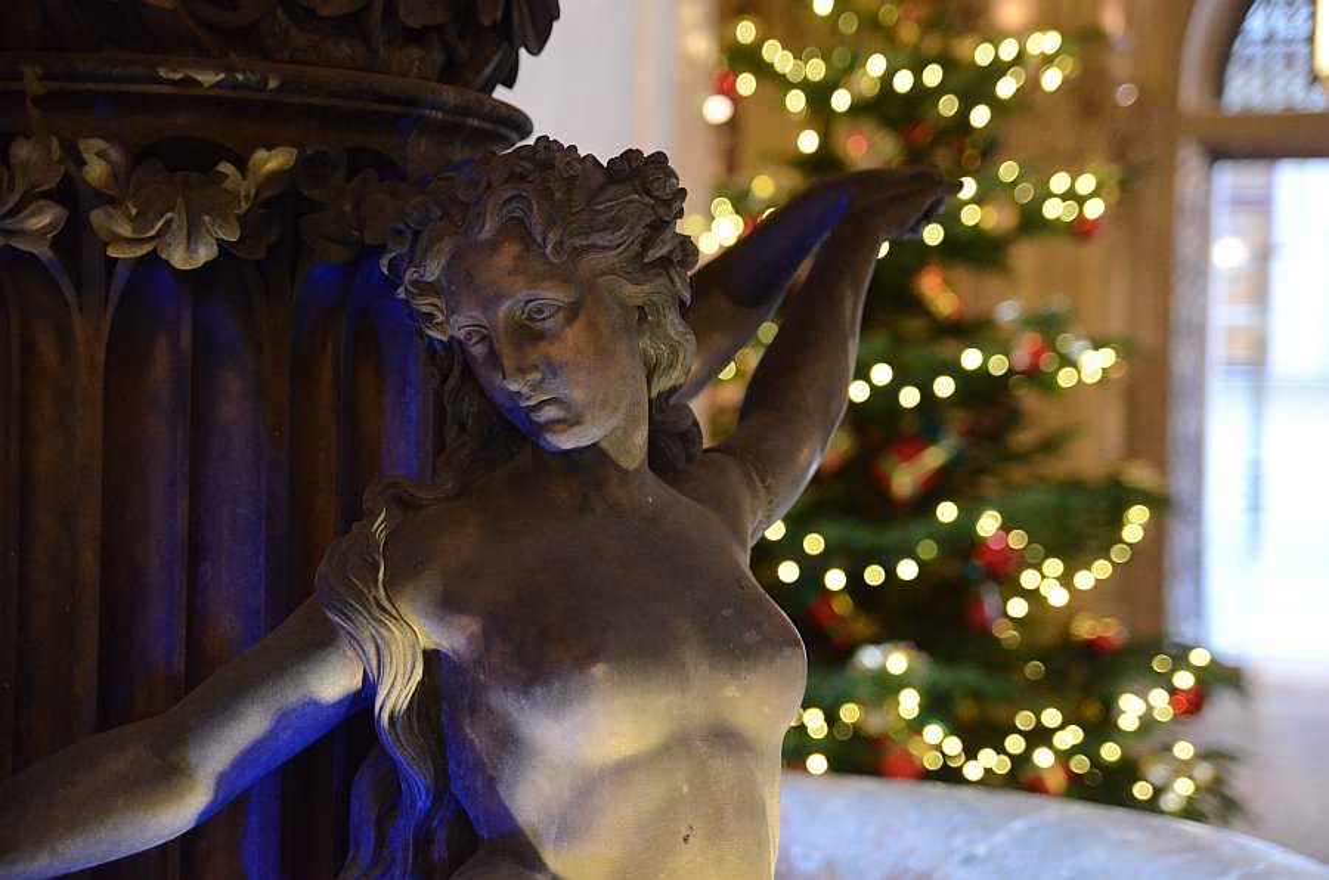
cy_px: 440
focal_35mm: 75
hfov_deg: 27.0
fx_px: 2763
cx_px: 664
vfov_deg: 18.1
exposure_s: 1/100
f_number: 2.8
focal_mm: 50
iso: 3600
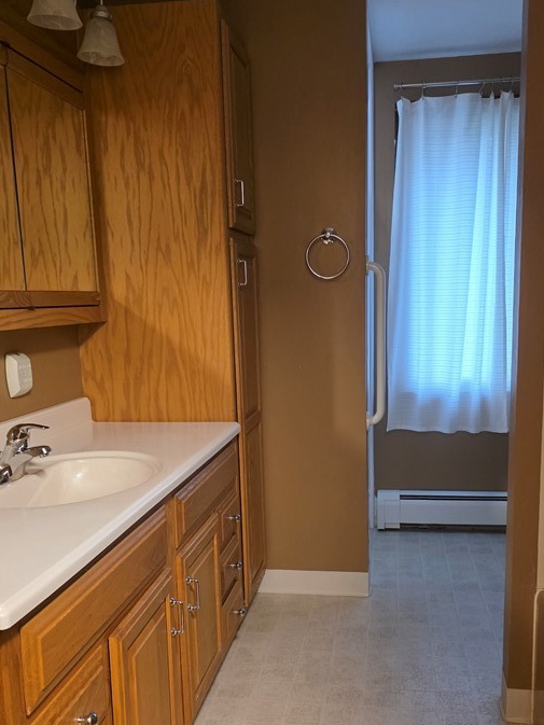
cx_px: 288
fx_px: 733
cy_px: 429
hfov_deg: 40.7
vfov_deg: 52.3
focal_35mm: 35
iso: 1000
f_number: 1.7
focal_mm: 6.3
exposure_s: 1/120
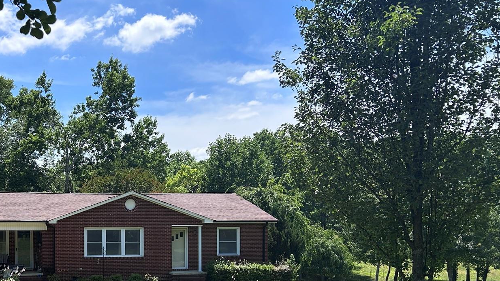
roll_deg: +1.0
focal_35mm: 47
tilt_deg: -0.3
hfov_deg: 41.5
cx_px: 87
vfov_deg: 24.8
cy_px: 242
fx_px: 623
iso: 50
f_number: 1.5
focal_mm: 5.7
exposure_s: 1/2841
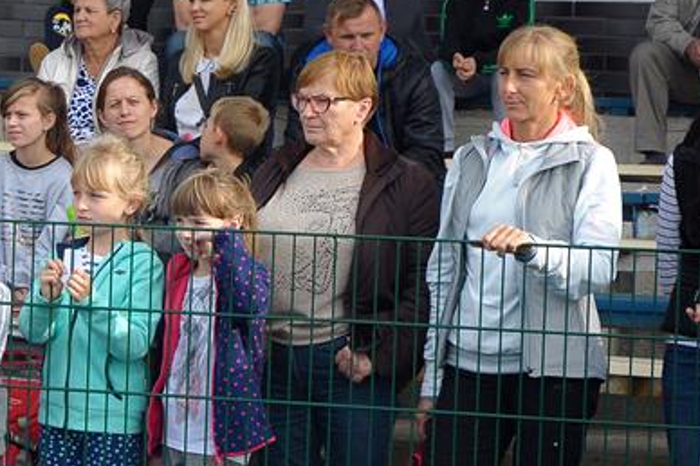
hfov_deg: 8.9
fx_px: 4468
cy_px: 268
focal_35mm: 230
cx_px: -51
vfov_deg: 6.0
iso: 640
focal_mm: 70
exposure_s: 1/640
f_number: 6.3
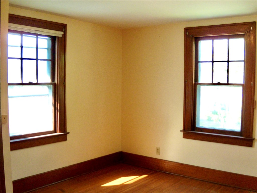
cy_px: 96
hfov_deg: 51.4
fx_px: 267
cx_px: 128
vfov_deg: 39.7
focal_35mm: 36
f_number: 3.6
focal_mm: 6.4
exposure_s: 1/60
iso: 160
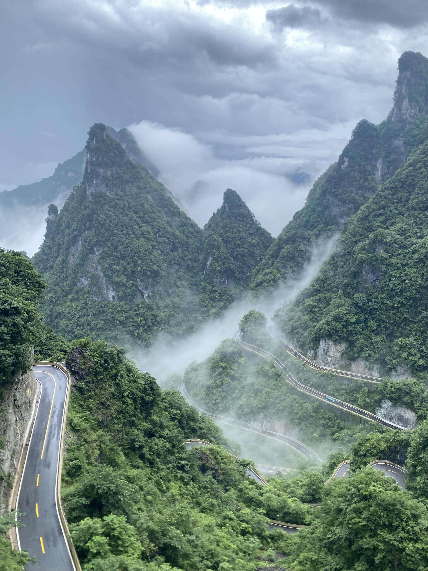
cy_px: 286
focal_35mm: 26
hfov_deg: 53.1
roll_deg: -2.1
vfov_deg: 67.3
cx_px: 214
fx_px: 429
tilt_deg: -12.4
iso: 32
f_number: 1.8
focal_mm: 4.25
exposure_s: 1/1362
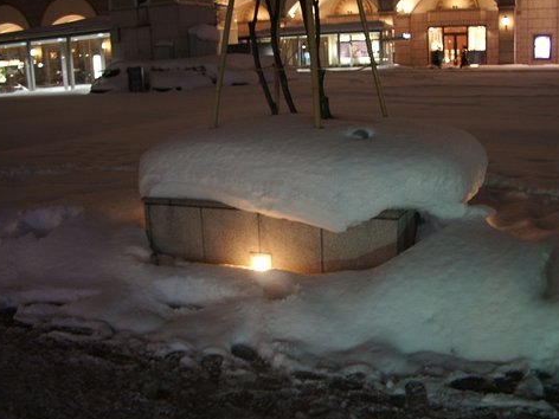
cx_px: 291
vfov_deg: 37.7
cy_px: 200
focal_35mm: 38
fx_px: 614
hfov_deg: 49.0
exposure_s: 1/4
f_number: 2.6
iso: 100
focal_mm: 5.8
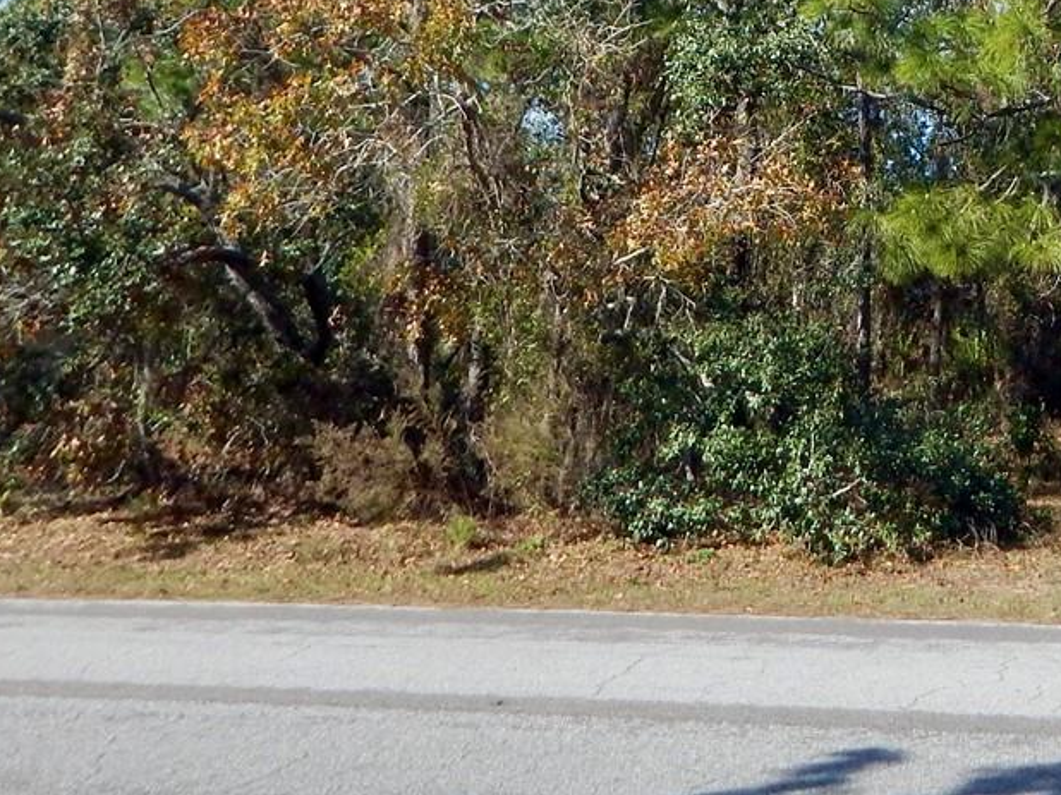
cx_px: 970
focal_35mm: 57
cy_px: 14
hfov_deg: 32.0
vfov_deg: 24.5
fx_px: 1746
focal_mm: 4
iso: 125
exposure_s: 1/400
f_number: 6
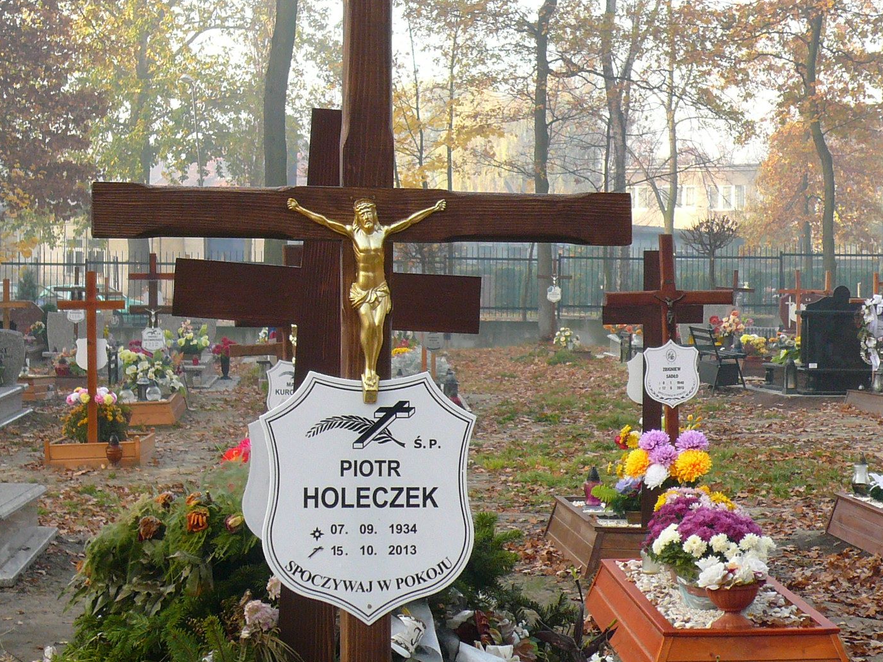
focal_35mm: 74
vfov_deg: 19.9
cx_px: 425
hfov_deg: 26.3
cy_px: 331
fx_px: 1888
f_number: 3.3
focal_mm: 6.9
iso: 100
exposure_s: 1/80
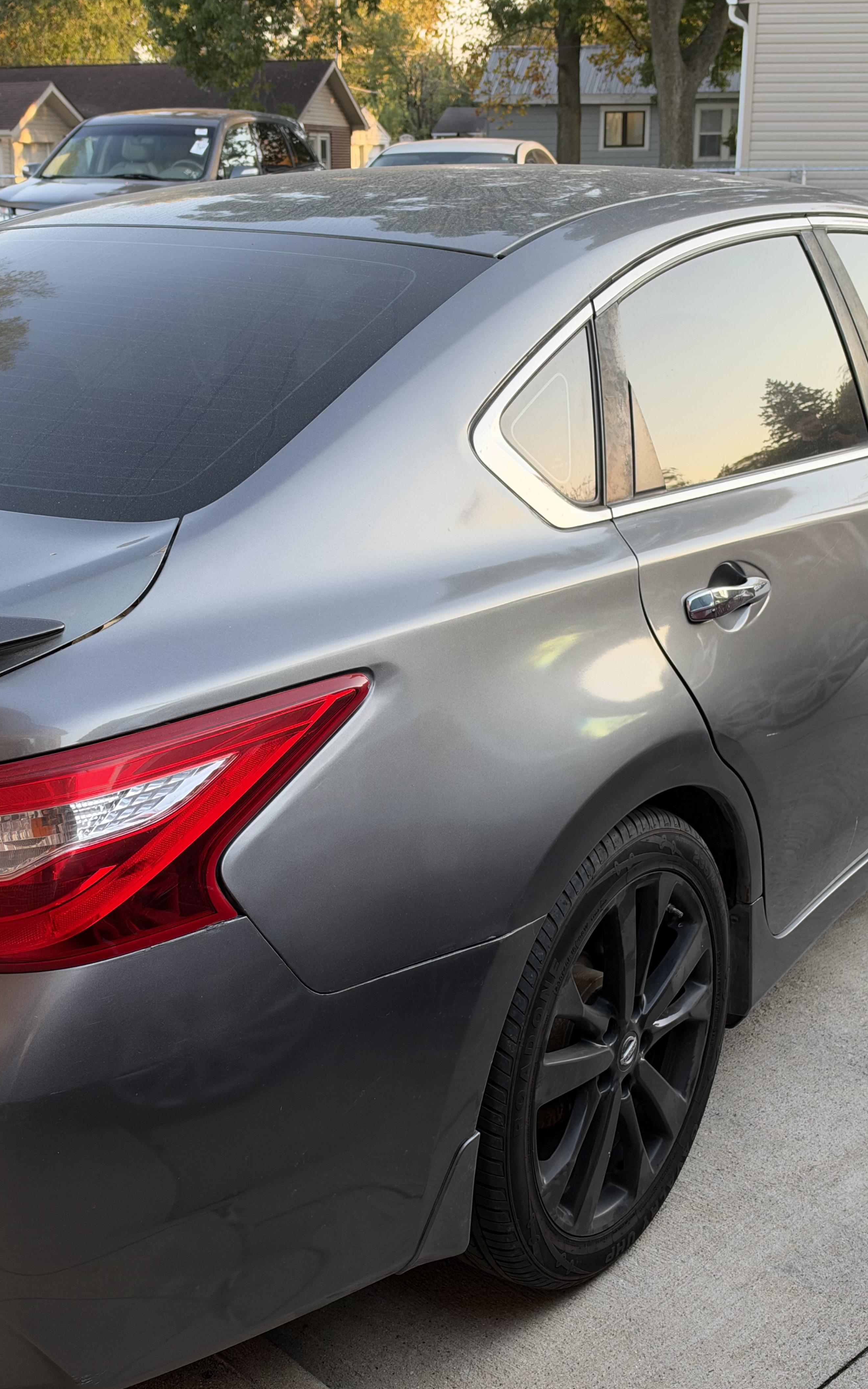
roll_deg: +0.2
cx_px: 410
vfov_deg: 46.2
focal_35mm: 43
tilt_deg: -17.5
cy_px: 686
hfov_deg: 29.9
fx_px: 1628
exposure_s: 1/188
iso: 64
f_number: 1.8
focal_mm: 6.93
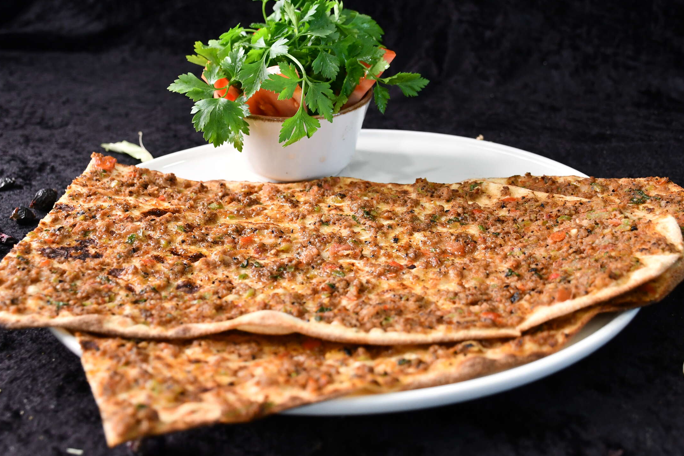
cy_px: 231
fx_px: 874
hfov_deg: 42.7
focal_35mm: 46
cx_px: 356
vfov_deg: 29.2
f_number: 3.5
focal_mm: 22
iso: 720
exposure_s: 1/250
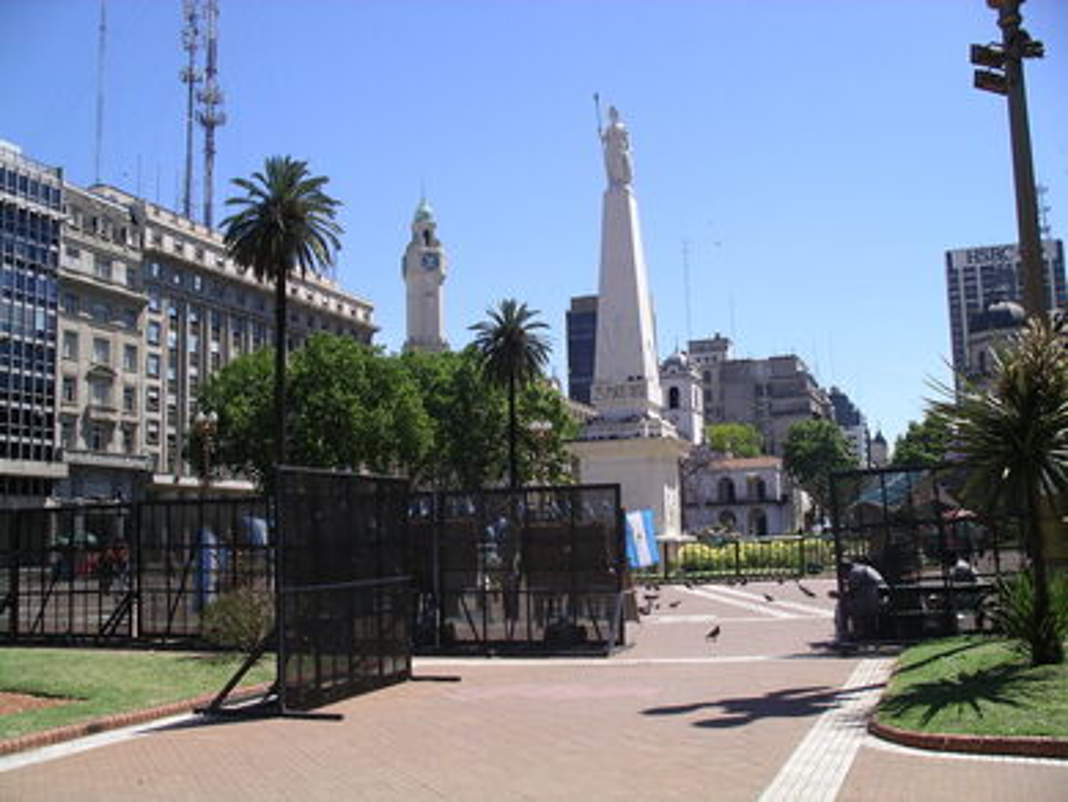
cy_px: 401
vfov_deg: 38.7
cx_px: 534
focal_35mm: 37
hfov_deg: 50.1
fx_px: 1142
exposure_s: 1/396
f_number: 5.6
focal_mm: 7.8
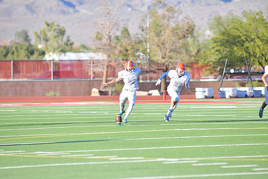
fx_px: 2234
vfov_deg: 4.6
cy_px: 90
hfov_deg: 6.9
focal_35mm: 300
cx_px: 134
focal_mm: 300
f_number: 5
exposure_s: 1/3200
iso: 800
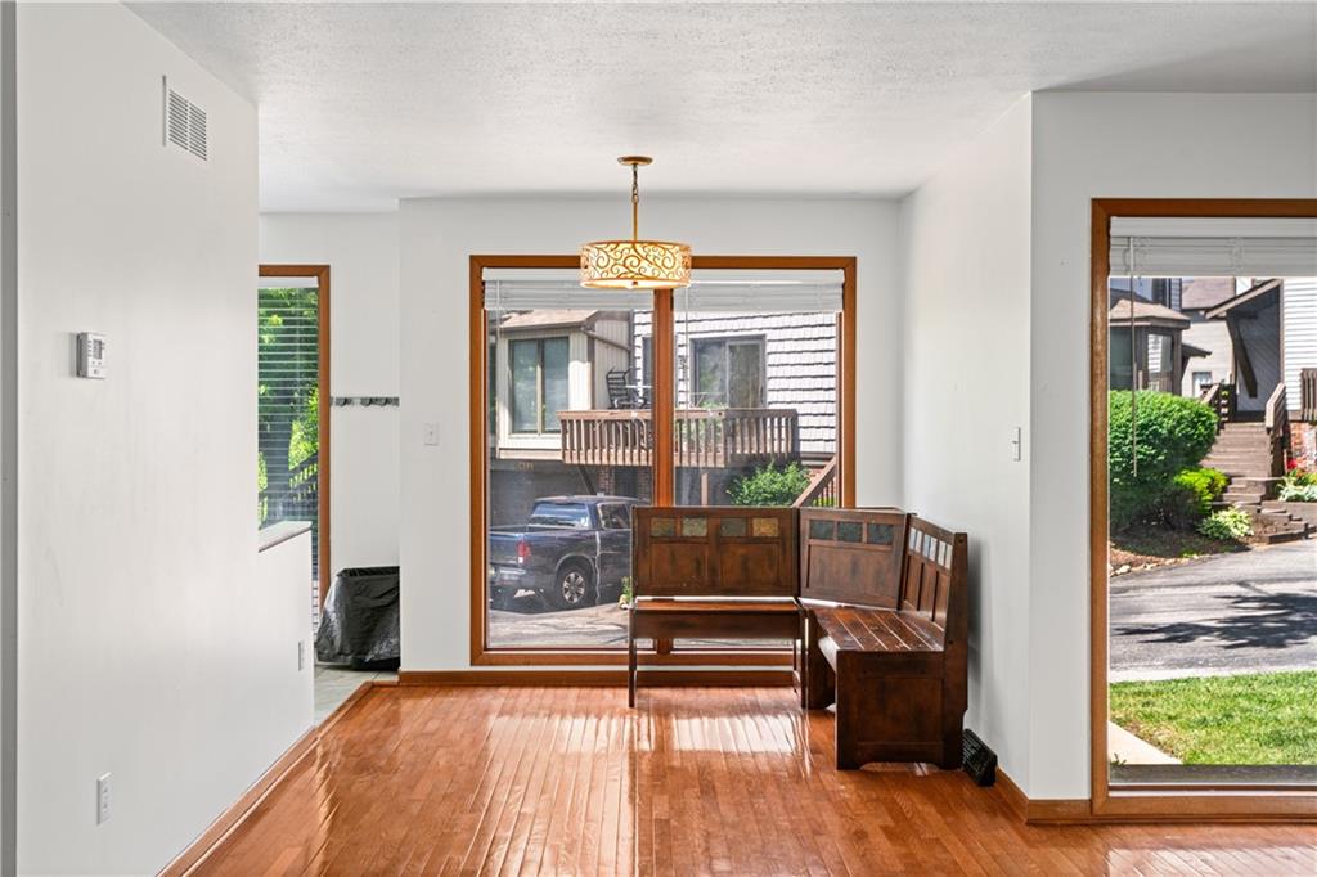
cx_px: 658
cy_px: 438
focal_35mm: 40
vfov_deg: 33.4
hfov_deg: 48.5
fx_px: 1463
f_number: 8
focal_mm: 40
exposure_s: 1/8
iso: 400
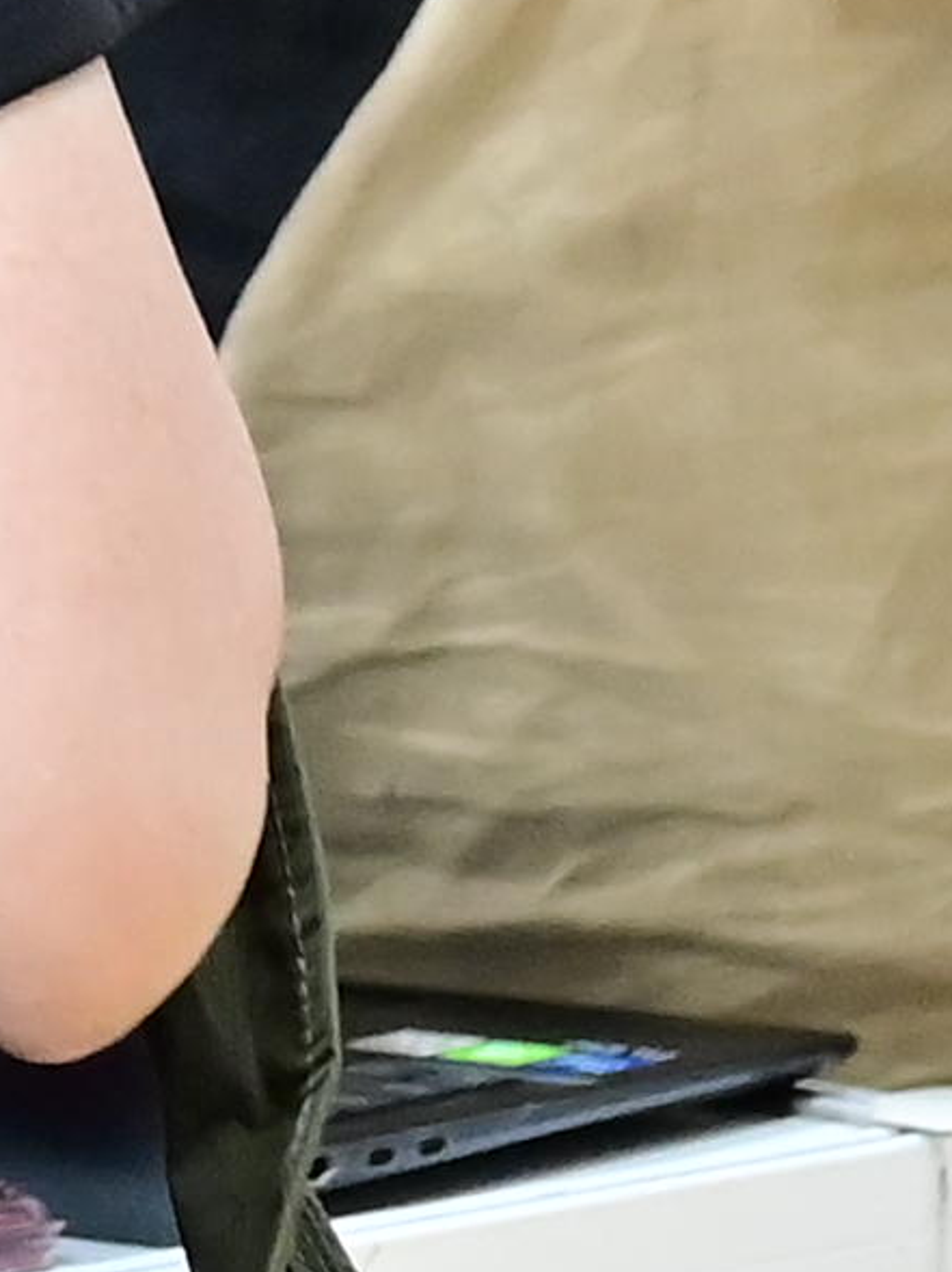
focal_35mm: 474
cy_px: -1579
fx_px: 17400
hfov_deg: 3.1
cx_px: -283
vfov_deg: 4.1
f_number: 4
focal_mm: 48
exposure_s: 1/160
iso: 3200
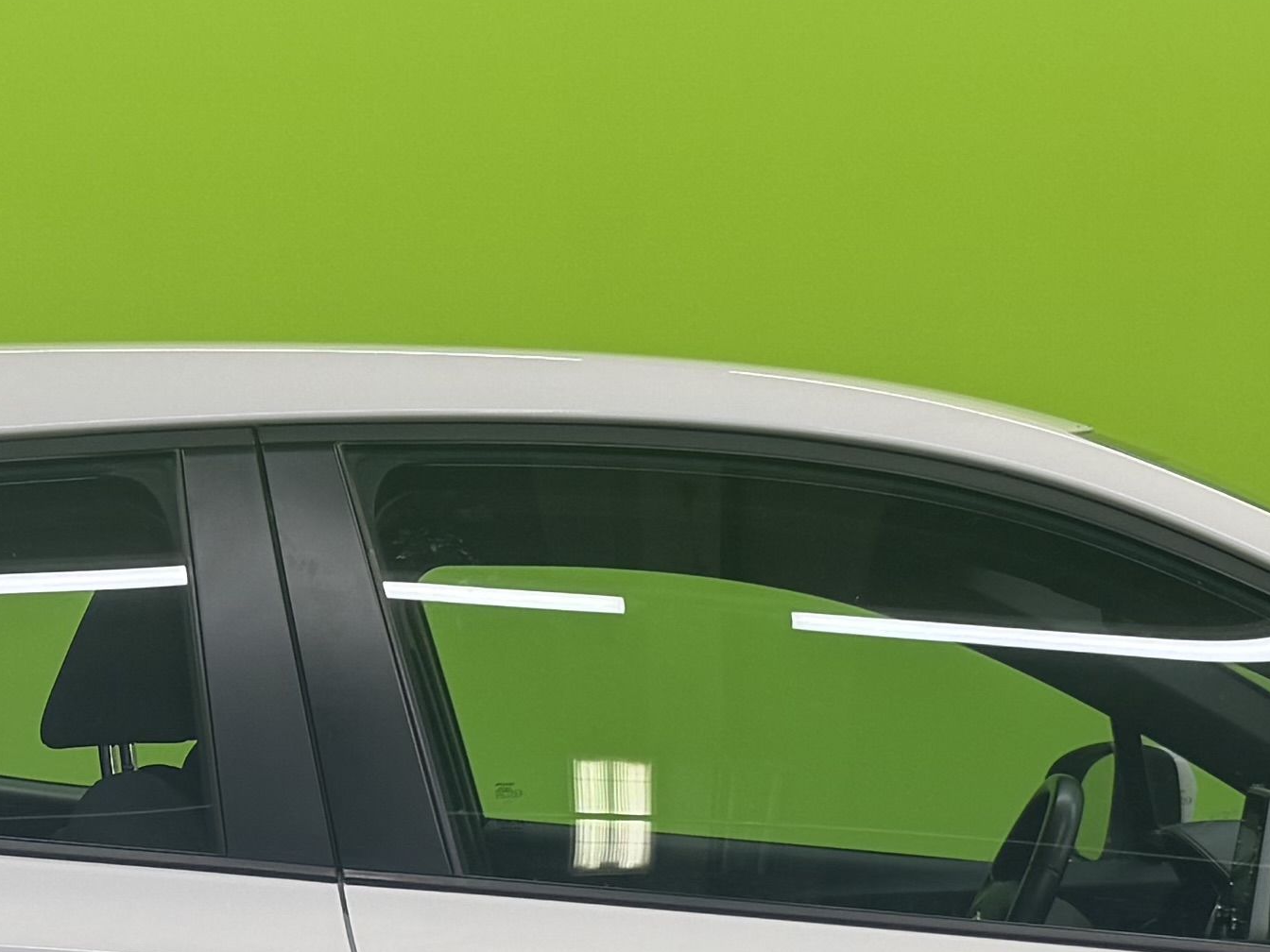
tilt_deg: -9.2
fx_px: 3742
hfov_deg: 19.3
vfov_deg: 13.8
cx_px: 682
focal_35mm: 102
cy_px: 1300
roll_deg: +0.7
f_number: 1.78
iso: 64
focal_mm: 6.76
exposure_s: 1/100
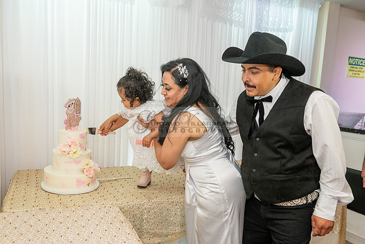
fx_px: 284
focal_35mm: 28
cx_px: 152
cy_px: 132
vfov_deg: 46.4
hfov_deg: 65.0
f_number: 4.5
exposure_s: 1/160
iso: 800
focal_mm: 24
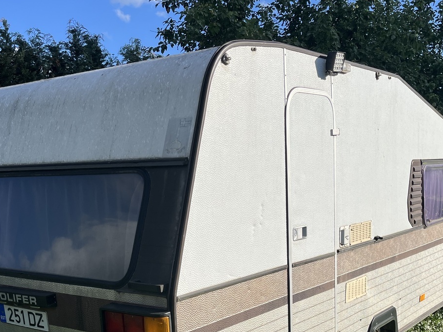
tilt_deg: -9.0
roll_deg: +1.7
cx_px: 194
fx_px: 589
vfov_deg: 30.8
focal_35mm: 46
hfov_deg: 41.2
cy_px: 263
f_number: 1.6
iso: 50
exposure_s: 1/4484
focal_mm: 5.1
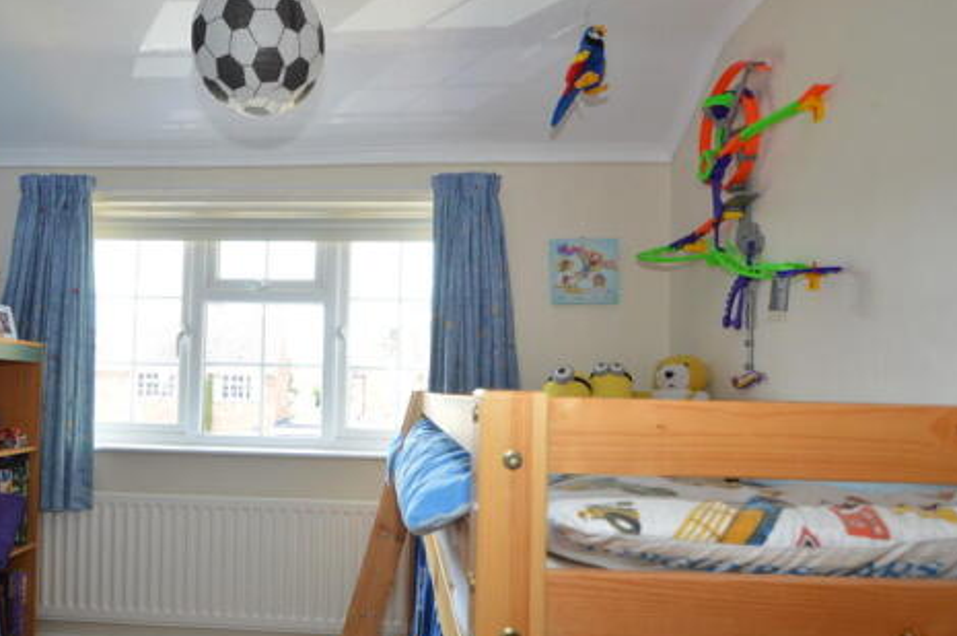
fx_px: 647
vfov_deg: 52.1
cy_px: 375
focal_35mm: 24
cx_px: 327
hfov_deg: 71.1
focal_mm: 11.5
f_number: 4.5
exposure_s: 1/80
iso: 400
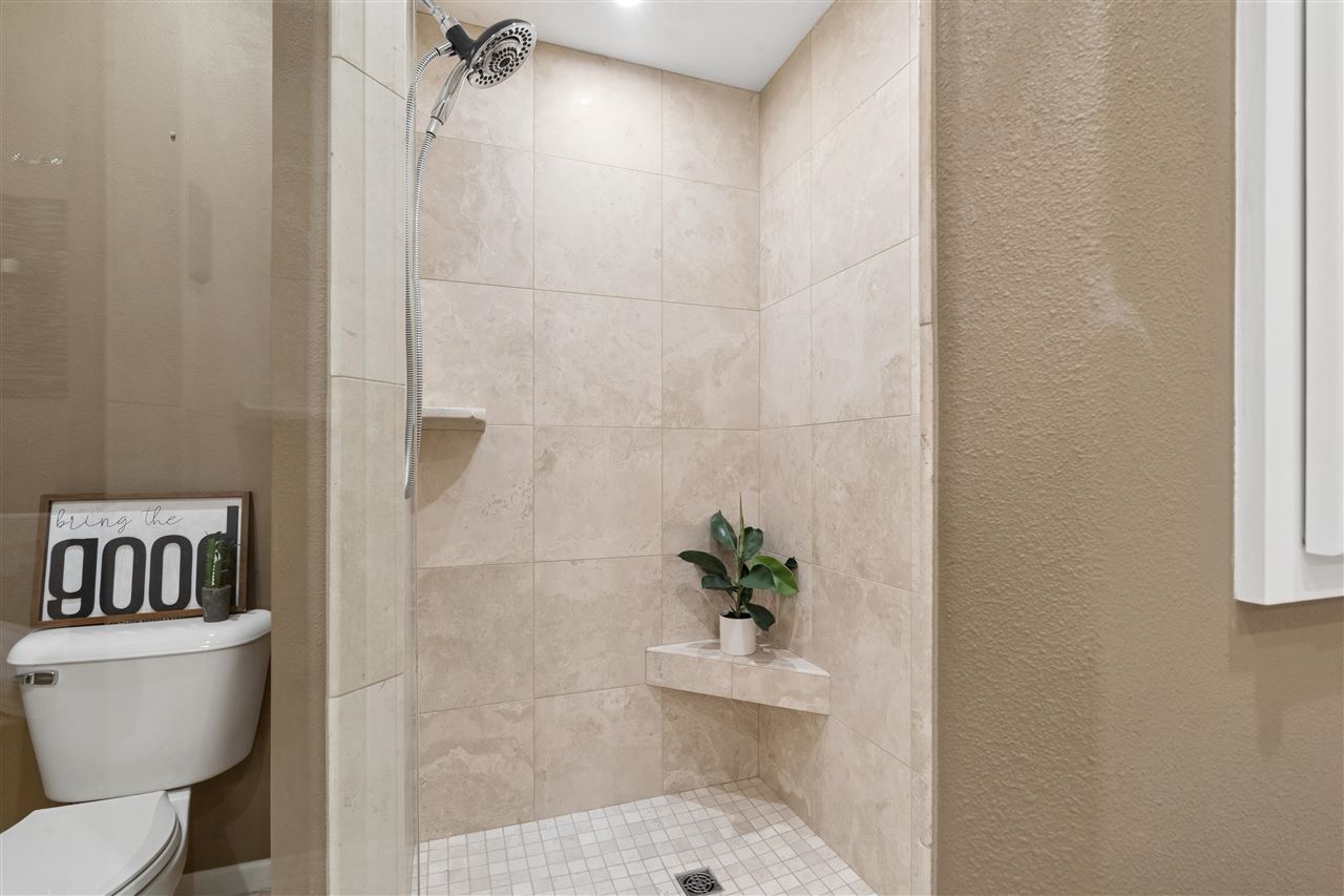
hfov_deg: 96.7
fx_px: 597
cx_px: 672
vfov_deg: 73.7
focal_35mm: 16
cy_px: 448
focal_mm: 16
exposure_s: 1/6
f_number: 9
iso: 400
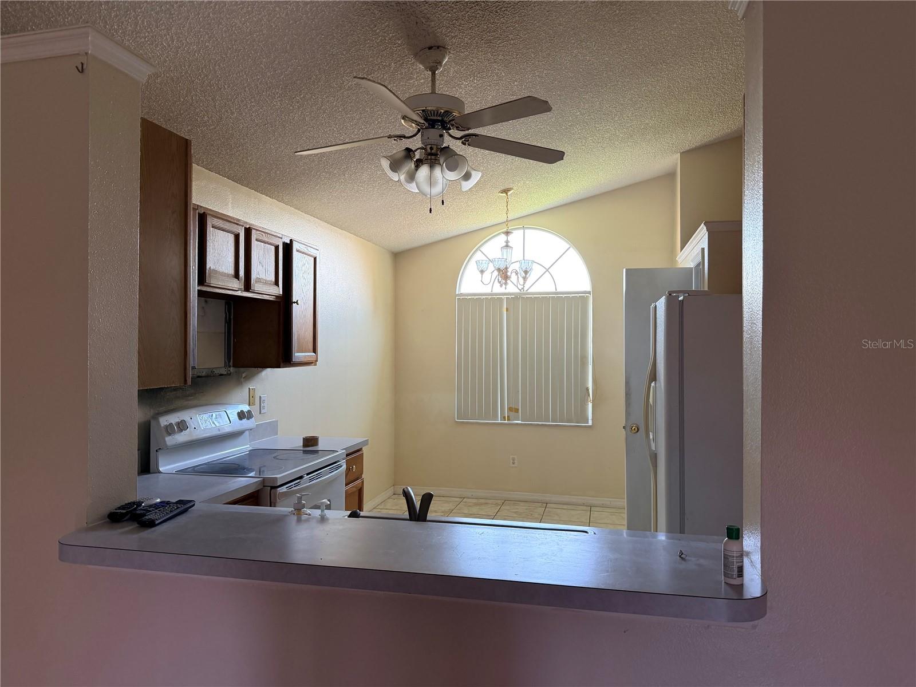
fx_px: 635
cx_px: 458
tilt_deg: -0.5
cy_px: 344
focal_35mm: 24
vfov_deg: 56.8
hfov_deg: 71.6
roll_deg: +0.1
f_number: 1.78
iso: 200
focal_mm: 6.76
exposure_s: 1/112
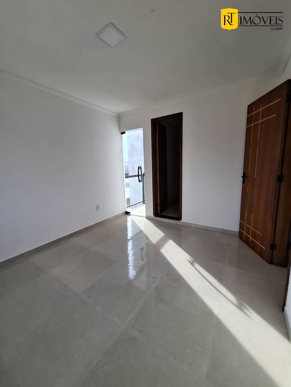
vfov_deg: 106.2
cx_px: 146
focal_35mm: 13
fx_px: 146
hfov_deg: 89.9
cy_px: 194
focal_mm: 1.74
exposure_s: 1/140
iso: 40
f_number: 2.2
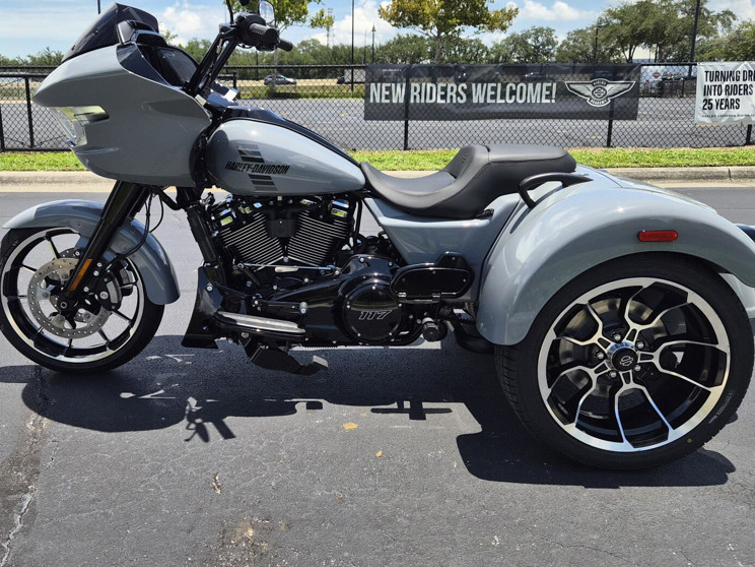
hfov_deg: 55.1
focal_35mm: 33
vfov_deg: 42.9
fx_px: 720
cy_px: 253
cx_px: 313
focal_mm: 5.4
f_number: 1.8
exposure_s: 1/4512
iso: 80
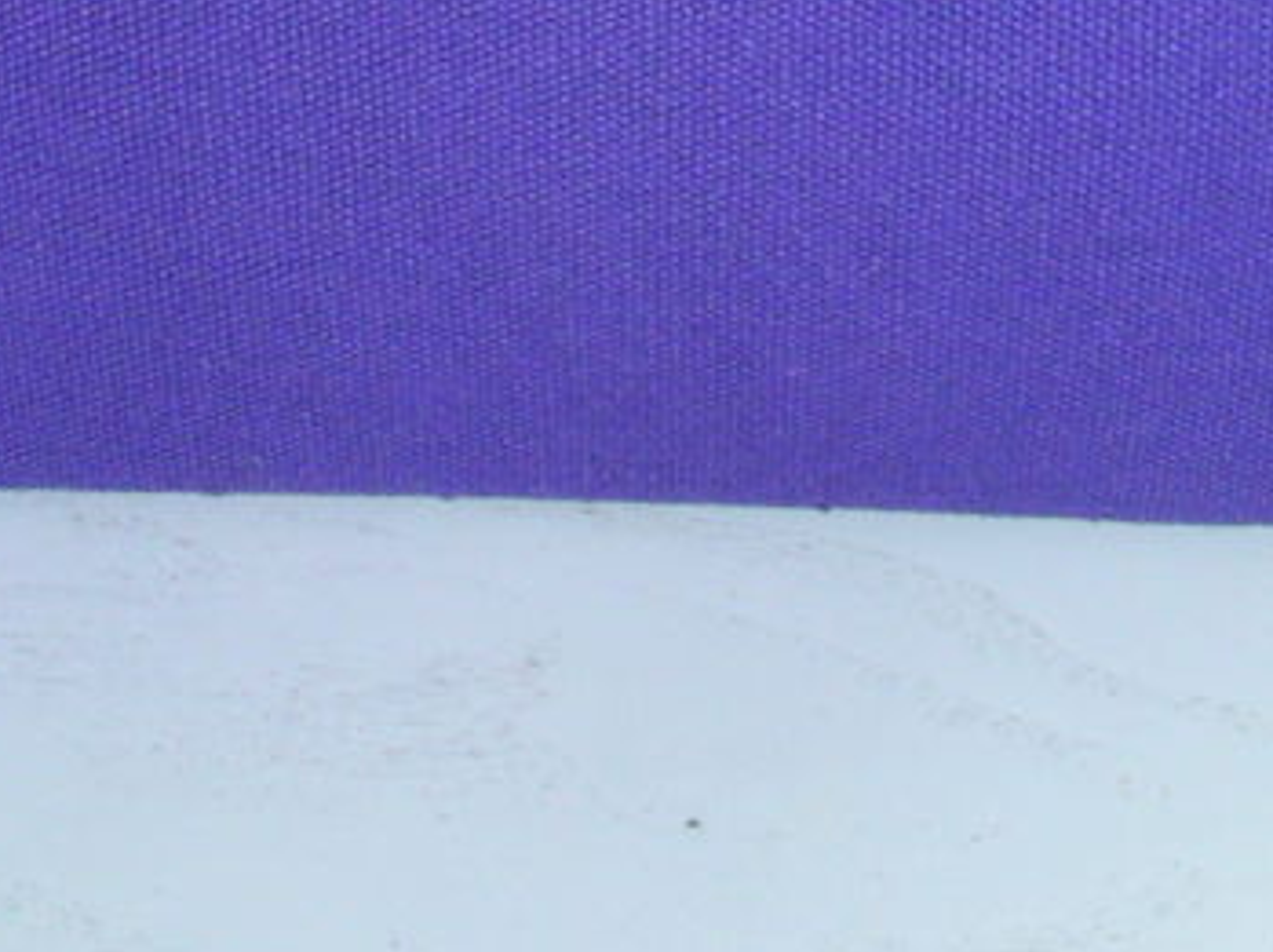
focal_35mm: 109
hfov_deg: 18.1
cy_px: -328
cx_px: 605
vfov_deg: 13.0
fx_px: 4004
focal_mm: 6.3
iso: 200
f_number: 5.6
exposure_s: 1/30
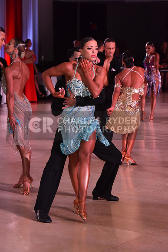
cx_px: 84
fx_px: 839
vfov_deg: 17.1
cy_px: 126
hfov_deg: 11.4
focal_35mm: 120
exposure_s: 1/320
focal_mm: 120
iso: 2500
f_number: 7.1
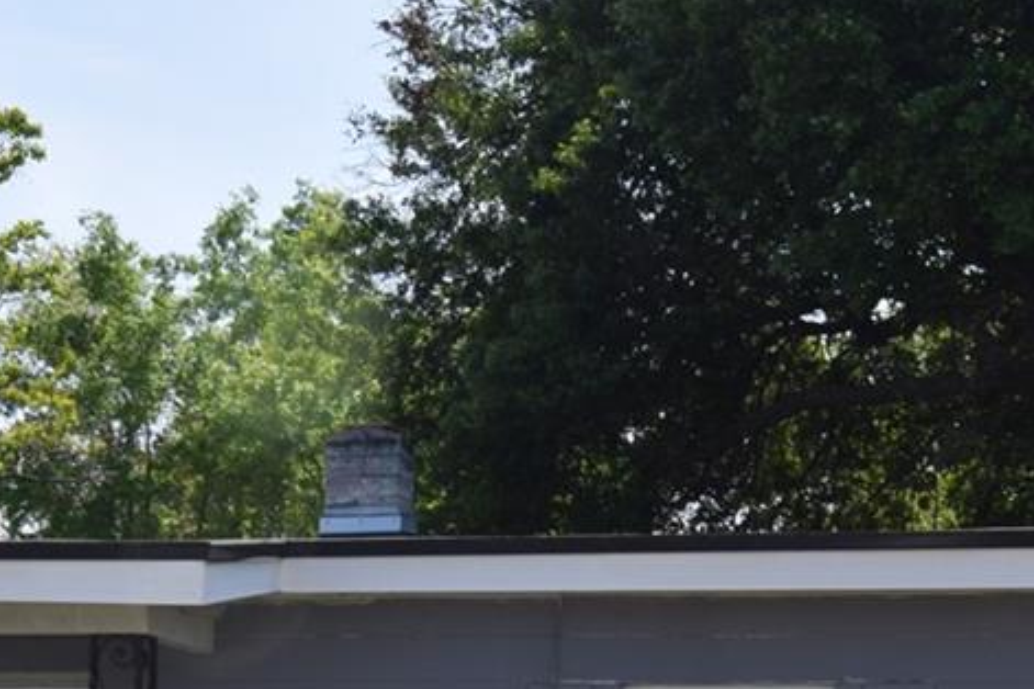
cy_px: 985
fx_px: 2929
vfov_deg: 12.8
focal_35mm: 102
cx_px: 123
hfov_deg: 19.7
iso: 100
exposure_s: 1/200
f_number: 9
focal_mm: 20
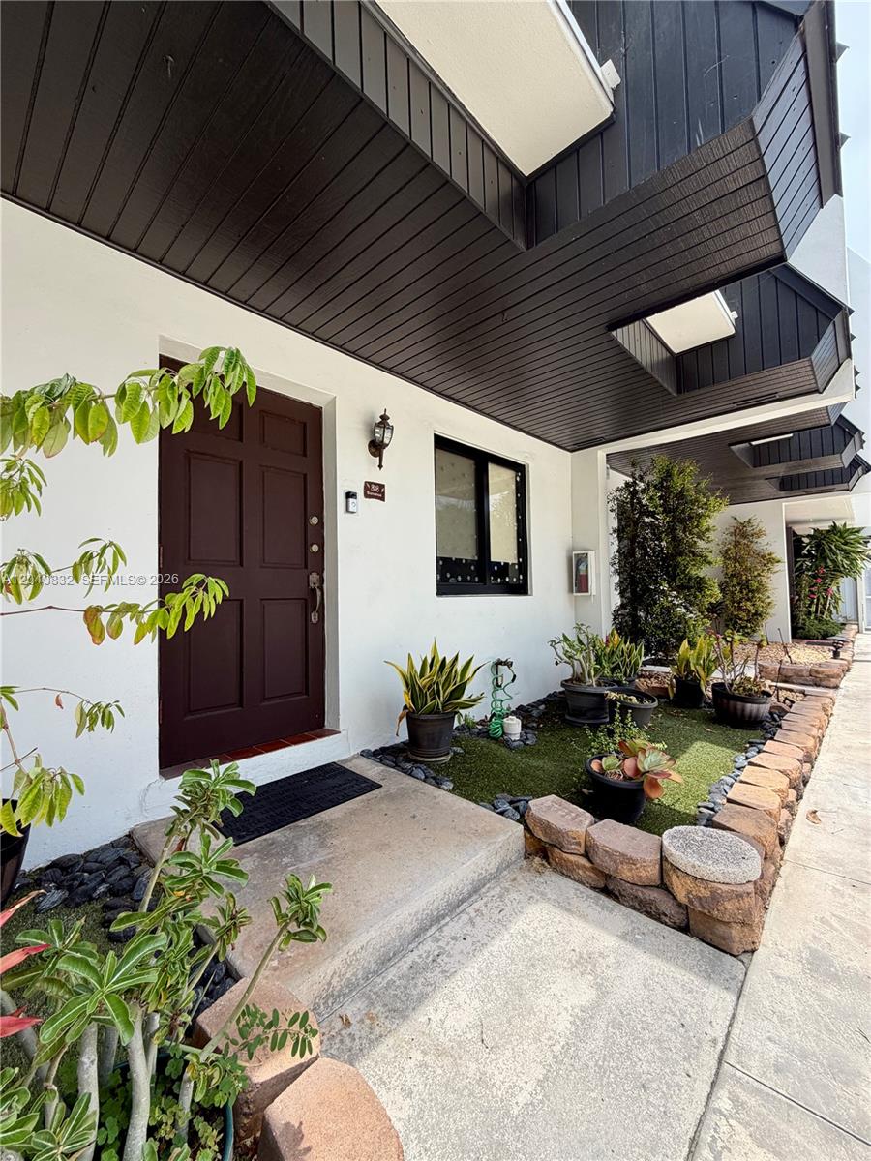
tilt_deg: +1.9
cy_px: 580
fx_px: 470
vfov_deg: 102.1
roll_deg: +0.6
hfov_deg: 85.7
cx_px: 436
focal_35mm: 14
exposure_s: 1/651
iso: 40
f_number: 2.2
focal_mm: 2.22
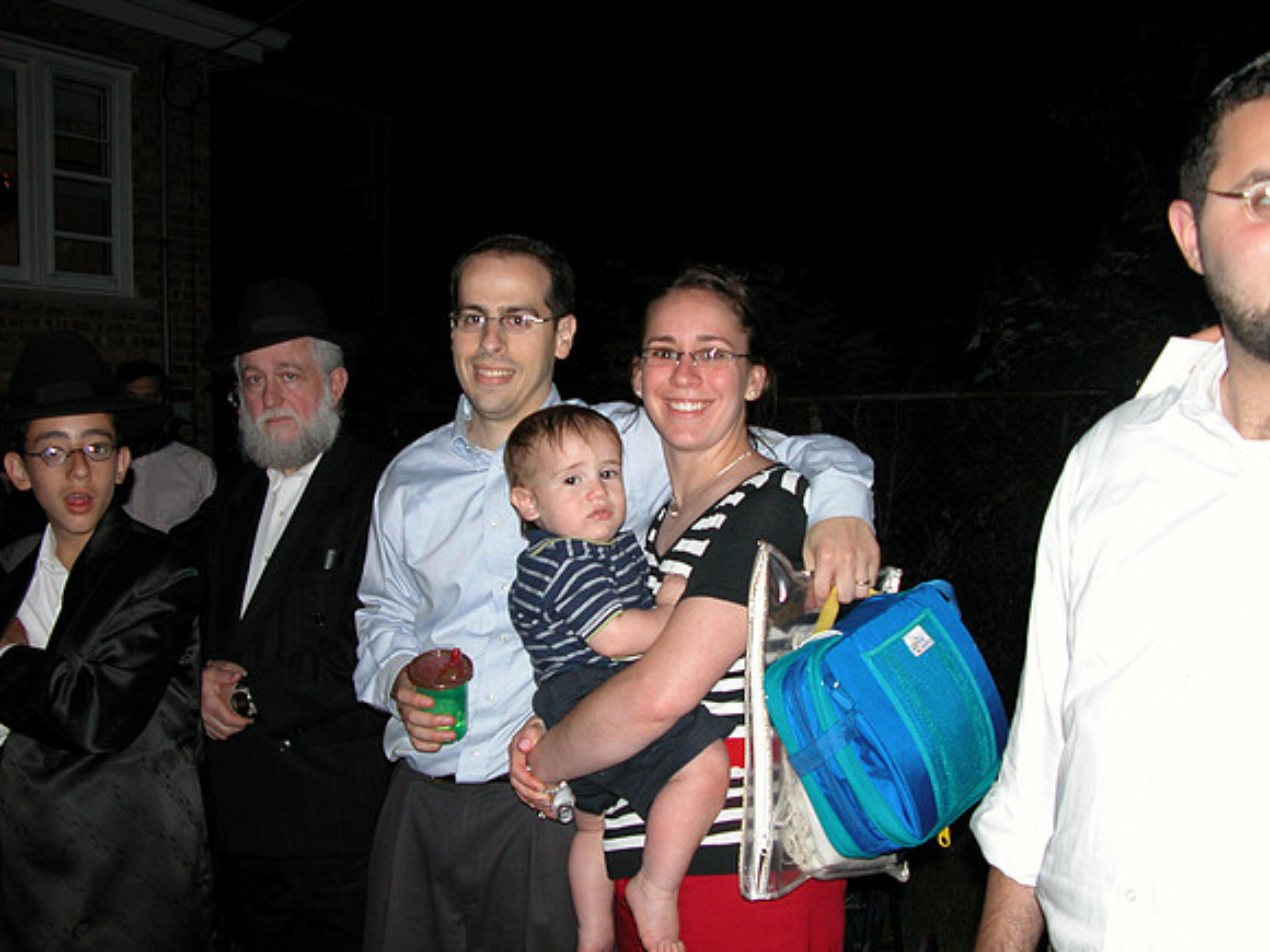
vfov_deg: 41.8
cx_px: 635
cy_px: 476
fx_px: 1247
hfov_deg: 54.0
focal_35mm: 34
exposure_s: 1/60
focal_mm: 8.9
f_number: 2.8
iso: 200
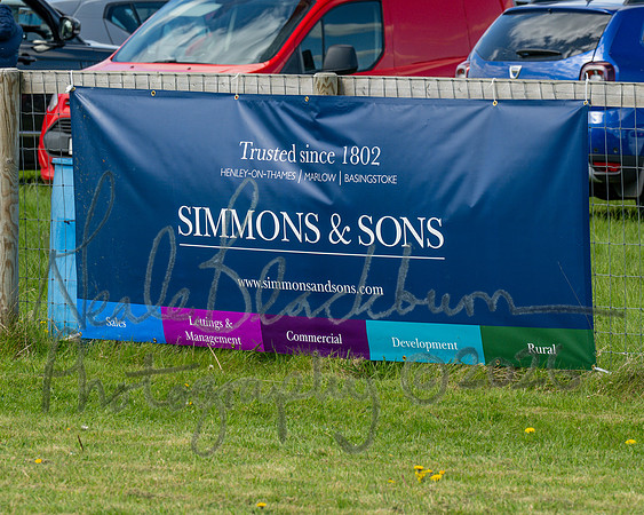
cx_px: 248
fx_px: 5986
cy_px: 254
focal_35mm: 314
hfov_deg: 6.2
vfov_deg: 4.9
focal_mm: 175
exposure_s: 1/250
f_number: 8
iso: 200
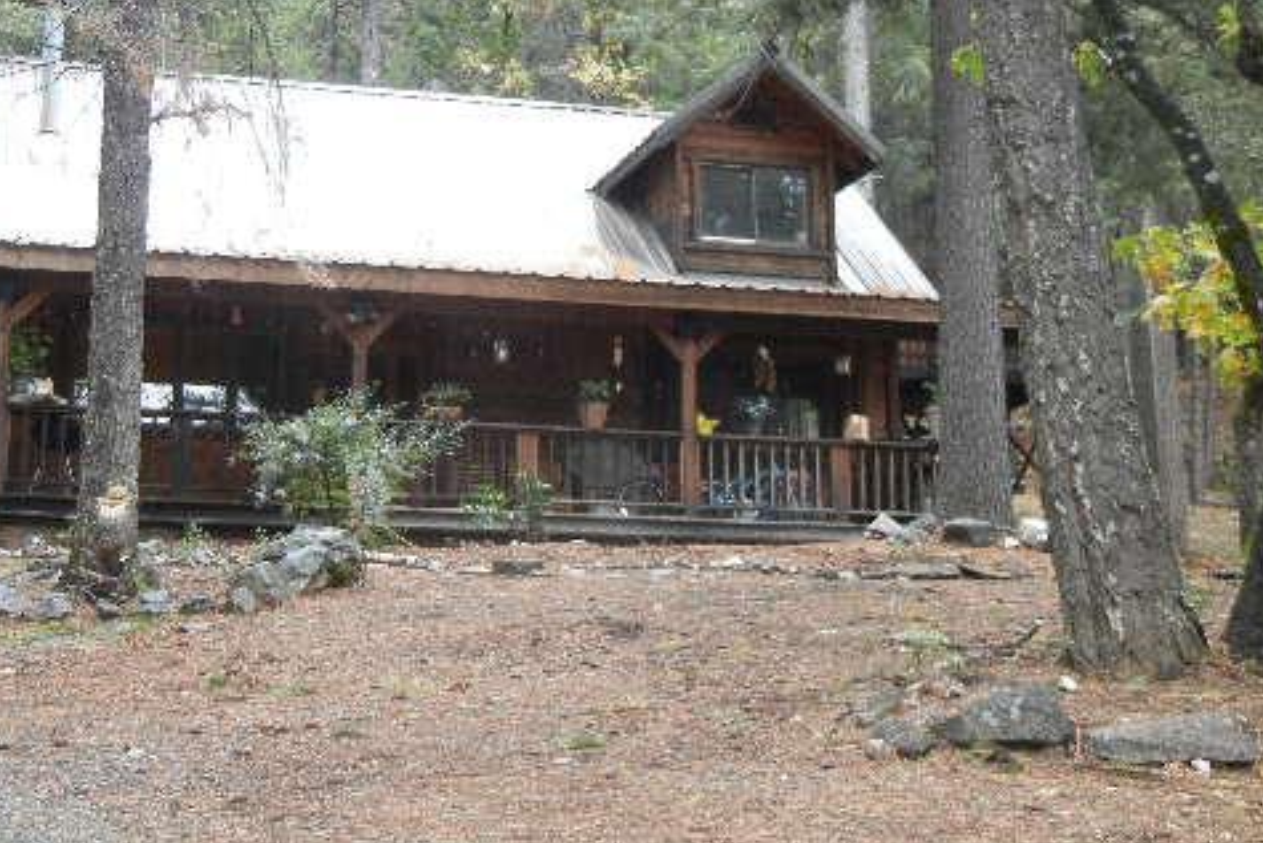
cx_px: 479
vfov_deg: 21.5
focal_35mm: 63
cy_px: 293
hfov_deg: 31.8
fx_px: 2211
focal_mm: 8.1
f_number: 3.8
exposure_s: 1/43.2
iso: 230
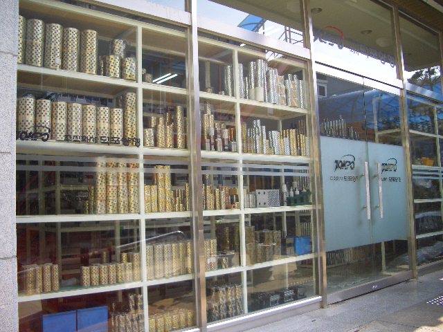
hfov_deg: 52.6
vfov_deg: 40.7
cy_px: 166
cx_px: 222
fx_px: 448
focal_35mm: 35
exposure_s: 1/200
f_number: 2.6
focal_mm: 5.8
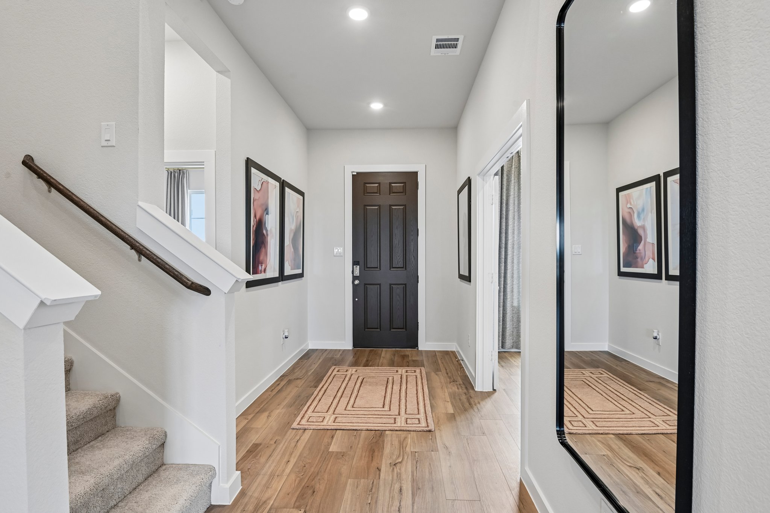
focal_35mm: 19
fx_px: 406
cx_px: 385
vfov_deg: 64.5
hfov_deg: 86.9
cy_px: 256
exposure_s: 1/13
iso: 400
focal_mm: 19
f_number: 8
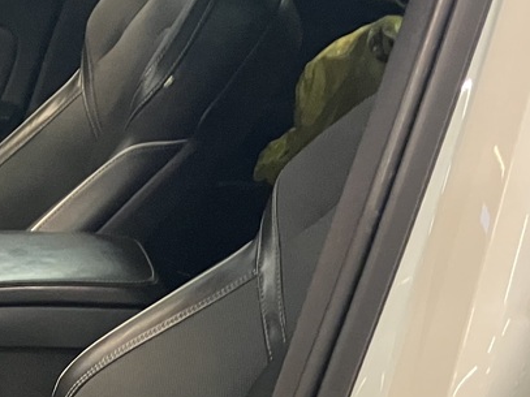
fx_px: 1515
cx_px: -168
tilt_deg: -20.1
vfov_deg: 14.9
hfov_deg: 18.4
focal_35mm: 99
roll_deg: +0.8
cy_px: 306
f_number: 1.8
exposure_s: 1/33
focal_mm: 3.99
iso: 320
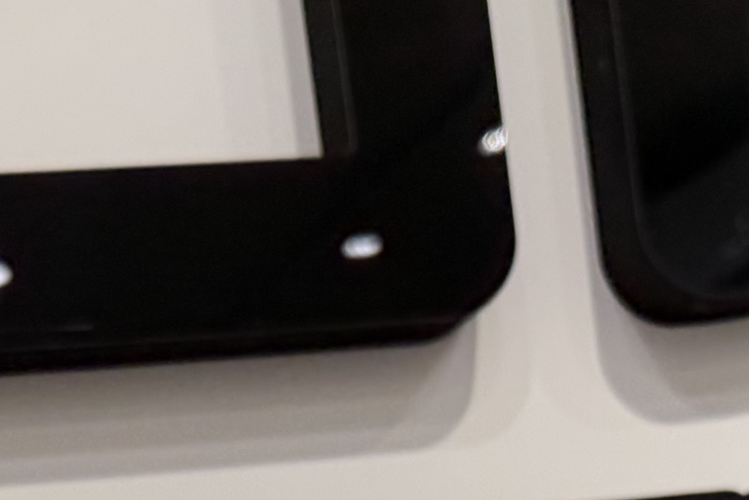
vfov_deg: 11.3
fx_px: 2205
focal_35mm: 106
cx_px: 194
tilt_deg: -5.6
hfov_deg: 19.2
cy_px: 1106
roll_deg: +8.1
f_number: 1.78
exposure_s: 1/120
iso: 80
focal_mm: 6.76
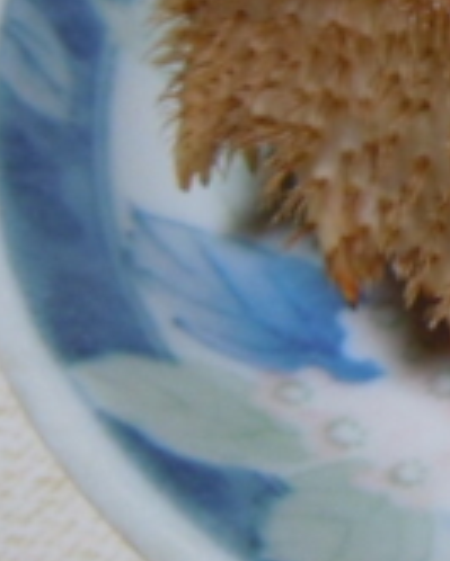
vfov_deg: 17.7
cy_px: 17
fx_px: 1763
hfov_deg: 13.0
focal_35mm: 106
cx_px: 846
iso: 400
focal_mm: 5.4
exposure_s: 1/40
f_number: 3.5
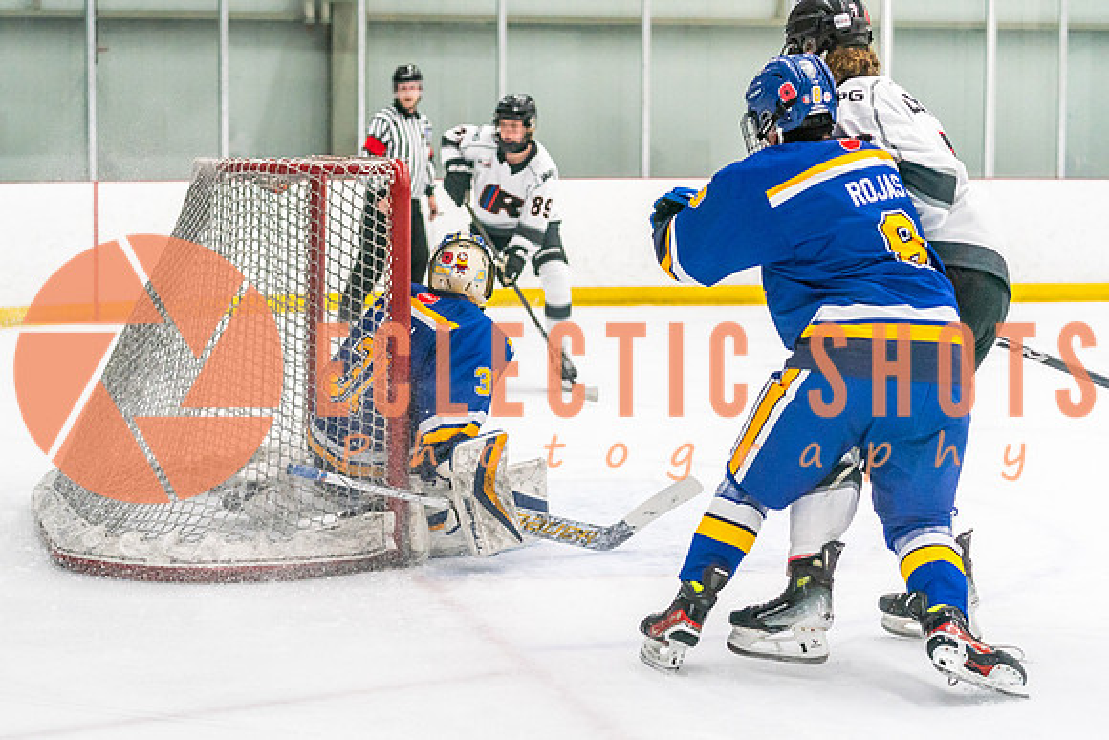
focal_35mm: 90
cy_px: 439
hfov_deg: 22.5
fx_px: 2783
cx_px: 423
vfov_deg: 15.1
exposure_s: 1/1250
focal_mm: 70
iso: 3200
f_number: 2.8
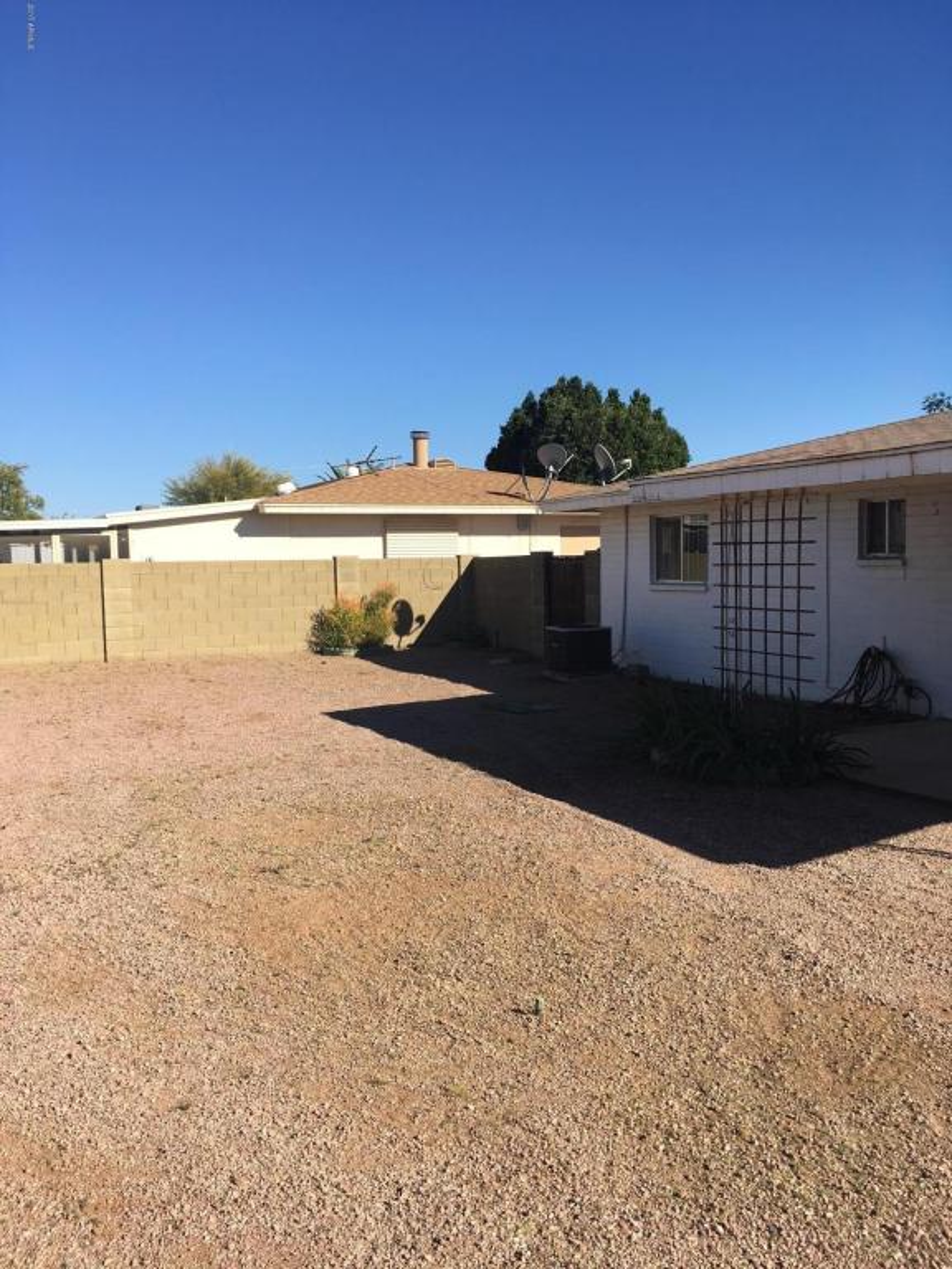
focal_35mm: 29
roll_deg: +0.1
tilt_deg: -6.0
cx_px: 476
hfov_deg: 48.2
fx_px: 1063
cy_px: 634
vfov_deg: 61.7
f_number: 2.2
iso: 25
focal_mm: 4.15
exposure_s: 1/1538
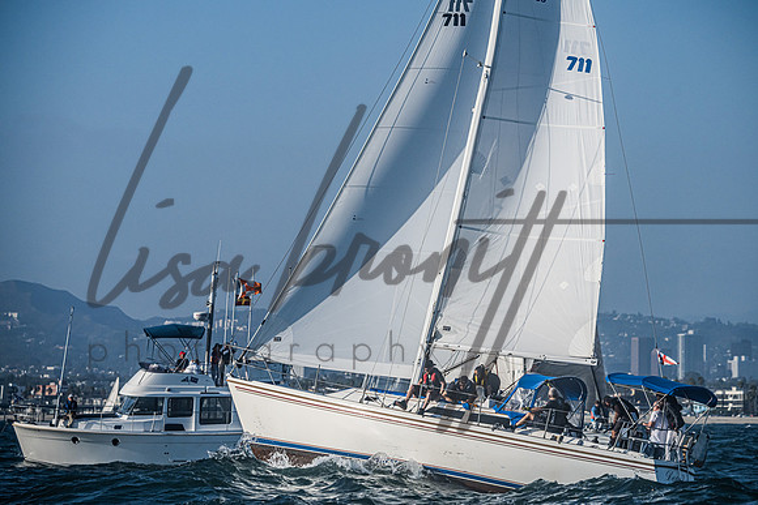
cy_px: 253
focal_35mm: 169
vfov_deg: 8.1
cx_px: 391
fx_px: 3557
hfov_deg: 12.2
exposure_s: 1/8000
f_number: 6.3
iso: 400
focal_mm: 160
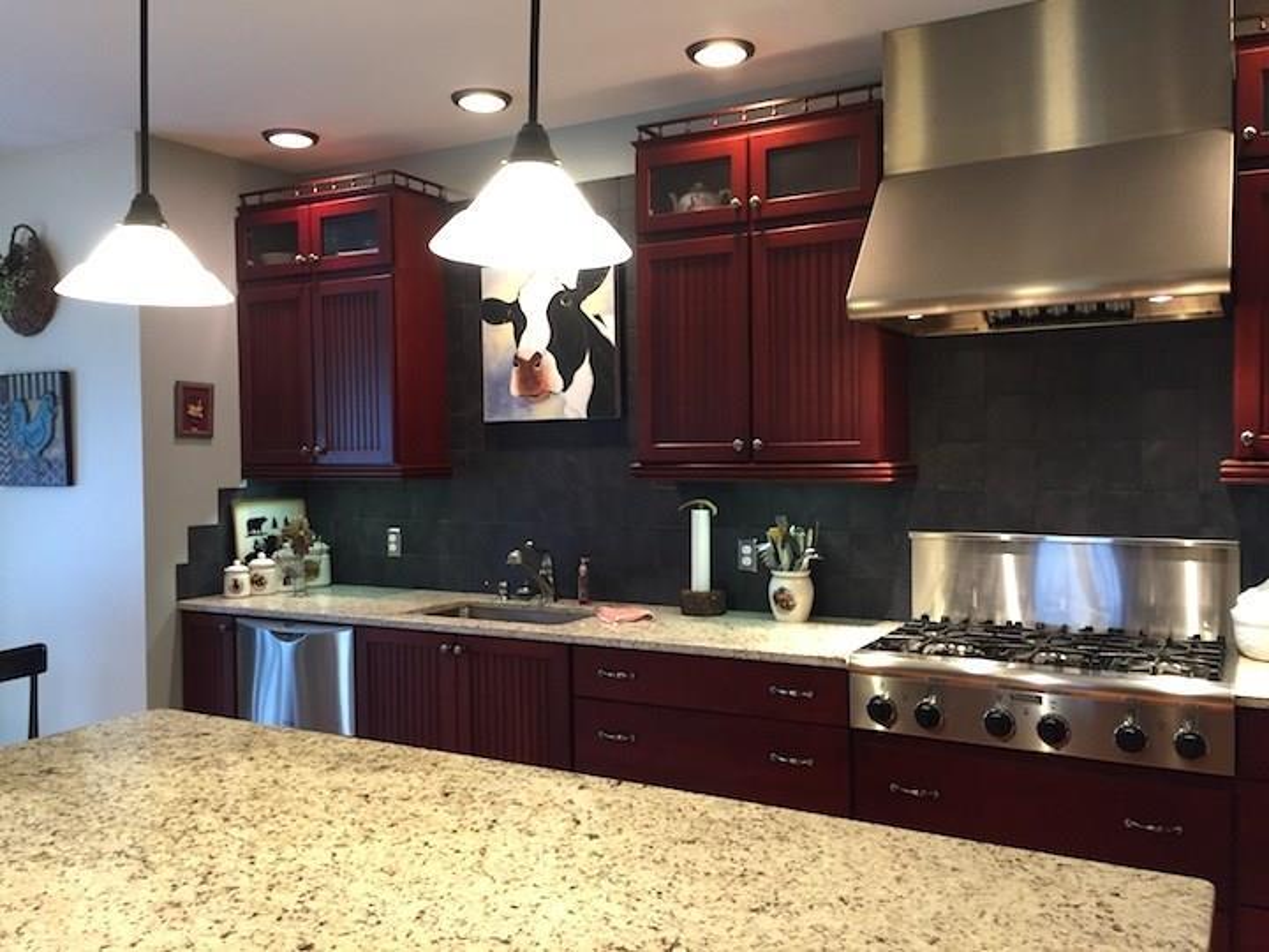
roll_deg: +0.9
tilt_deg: -2.2
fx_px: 1063
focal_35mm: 29
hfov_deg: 61.7
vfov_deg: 48.2
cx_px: 634
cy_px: 476
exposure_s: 1/30
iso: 125
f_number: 2.2
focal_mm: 4.15
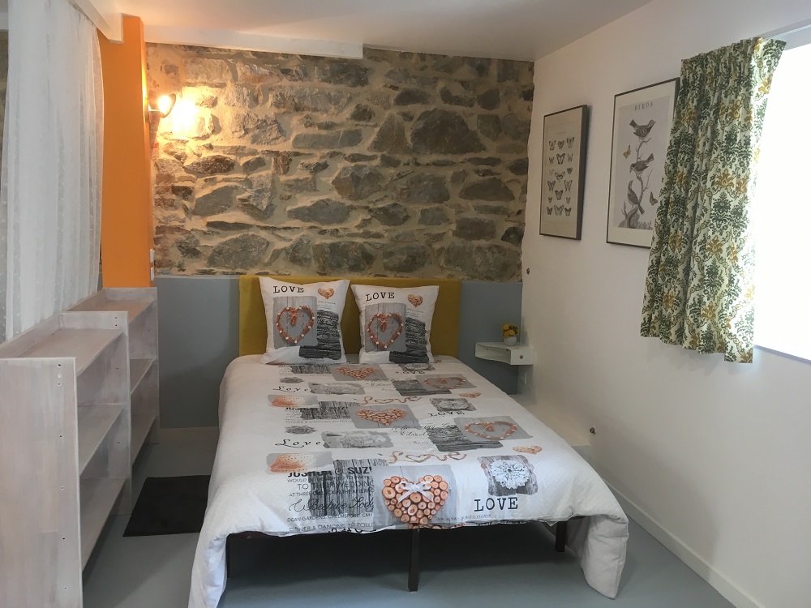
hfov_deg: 61.7
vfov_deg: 48.2
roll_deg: -1.3
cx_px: 406
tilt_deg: -6.2
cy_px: 304
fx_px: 679
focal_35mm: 29
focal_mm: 4.15
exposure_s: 1/33
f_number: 2.2
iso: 80
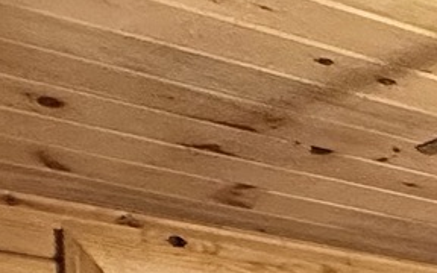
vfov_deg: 9.8
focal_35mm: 103
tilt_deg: -6.2
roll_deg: +0.9
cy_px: 807
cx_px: 546
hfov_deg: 18.9
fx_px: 1227
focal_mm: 2.22
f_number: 2.2
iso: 640
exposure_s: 1/60
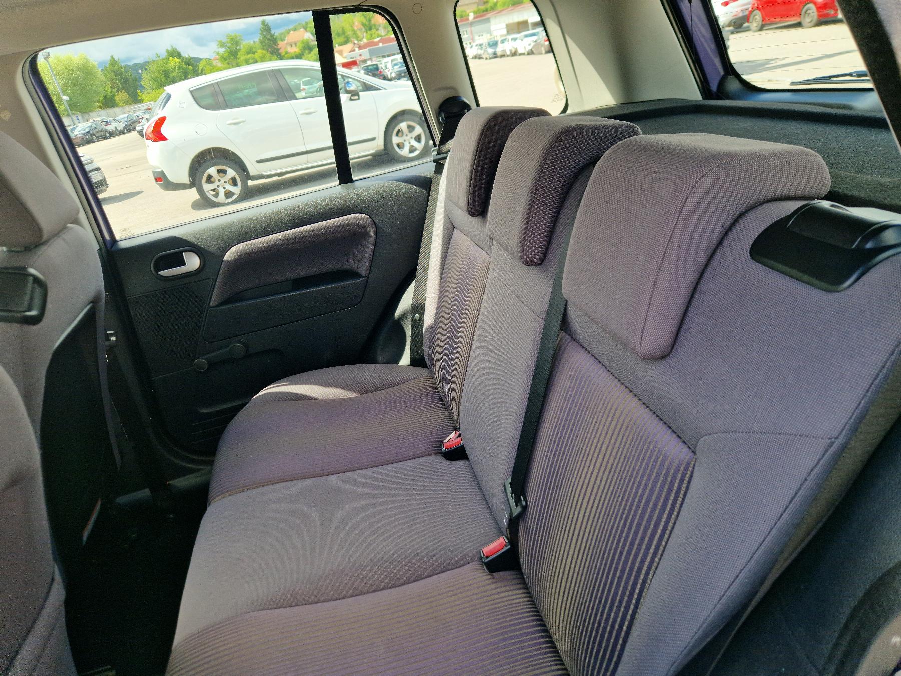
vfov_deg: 58.9
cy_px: 338
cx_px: 450
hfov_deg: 73.9
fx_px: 599
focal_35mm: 23
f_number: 1.8
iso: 50
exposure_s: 1/222
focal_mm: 5.4
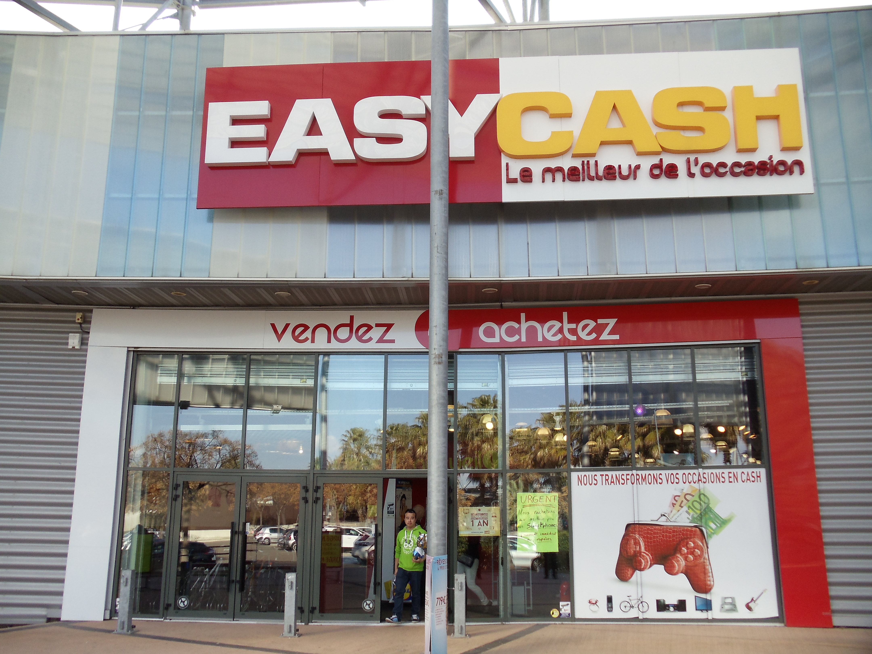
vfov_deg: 32.9
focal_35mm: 44
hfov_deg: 42.9
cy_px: 327
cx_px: 436
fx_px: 1108
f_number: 3.5
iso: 100
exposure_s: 1/250
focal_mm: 6
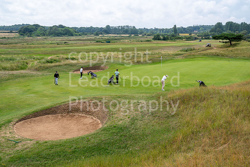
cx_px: 125
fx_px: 285
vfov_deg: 32.6
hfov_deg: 47.4
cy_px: 84
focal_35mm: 41
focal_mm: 41
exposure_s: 1/400
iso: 100
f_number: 8
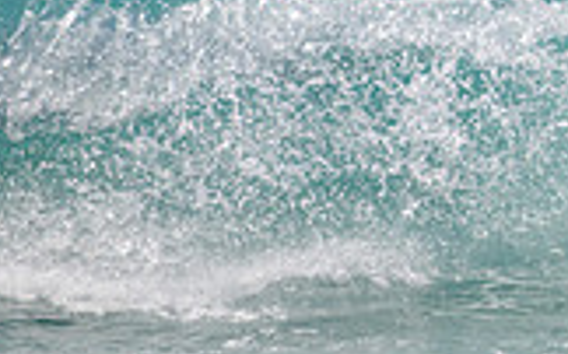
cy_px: -65
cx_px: 936
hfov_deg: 0.7
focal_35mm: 2917
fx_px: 45123
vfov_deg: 0.4
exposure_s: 1/2000
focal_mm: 800
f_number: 11
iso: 800
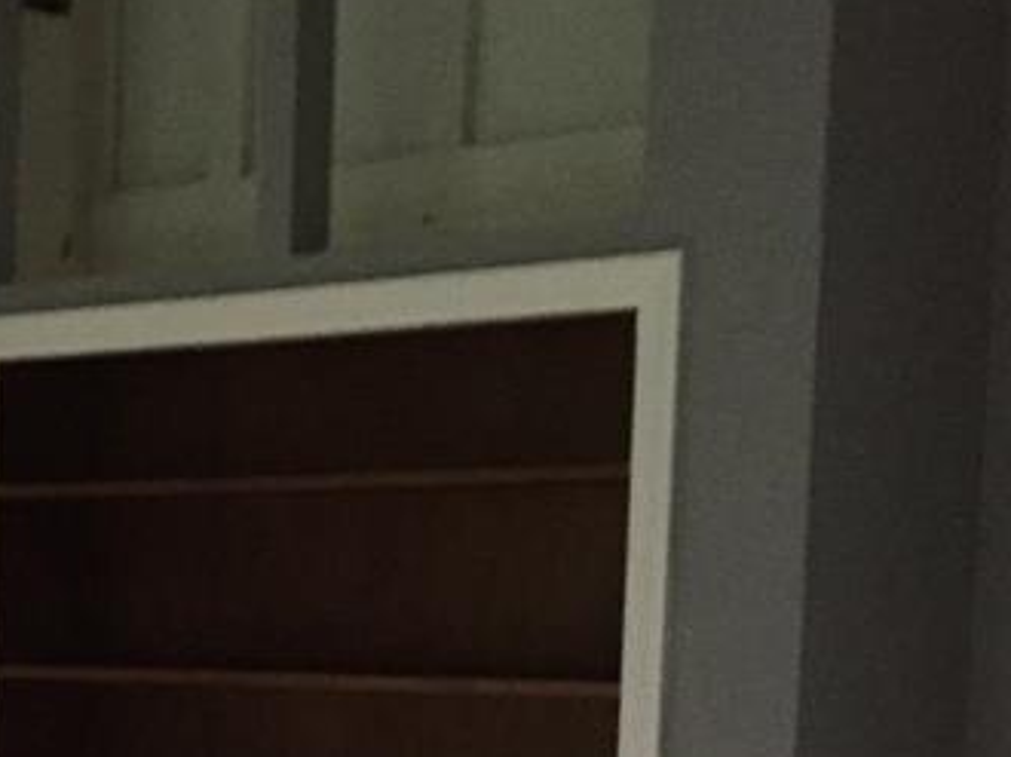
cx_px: -312
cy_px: 944
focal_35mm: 90
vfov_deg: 15.7
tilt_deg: -7.8
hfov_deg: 20.0
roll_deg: +1.0
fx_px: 2627
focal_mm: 4.15
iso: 250
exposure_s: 1/24
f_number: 2.2
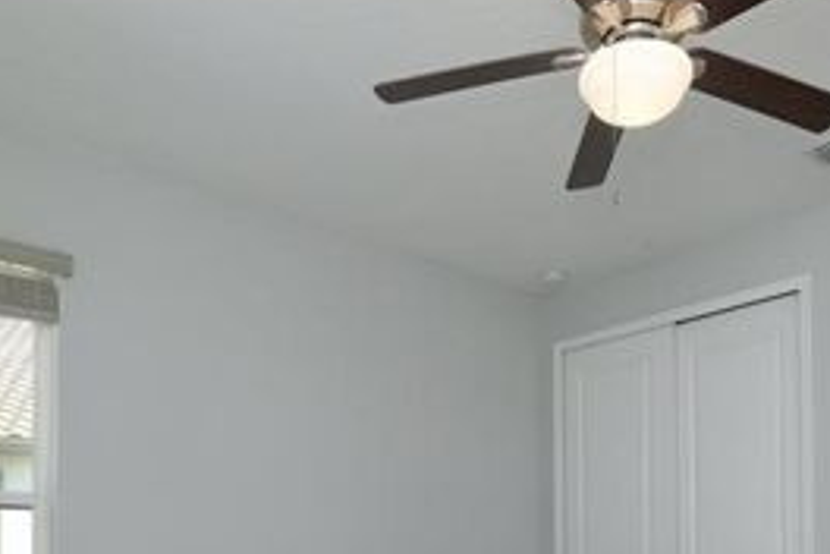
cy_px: 540
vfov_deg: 37.3
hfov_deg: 57.5
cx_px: 552
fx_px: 738
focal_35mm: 32
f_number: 5
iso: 320
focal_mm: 8
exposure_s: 1/15
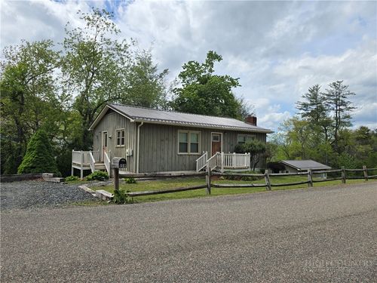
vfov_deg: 58.9
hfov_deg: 73.9
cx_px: 188
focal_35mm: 23
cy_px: 142
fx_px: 250
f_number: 1.7
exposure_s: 1/955
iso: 12
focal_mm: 6.3
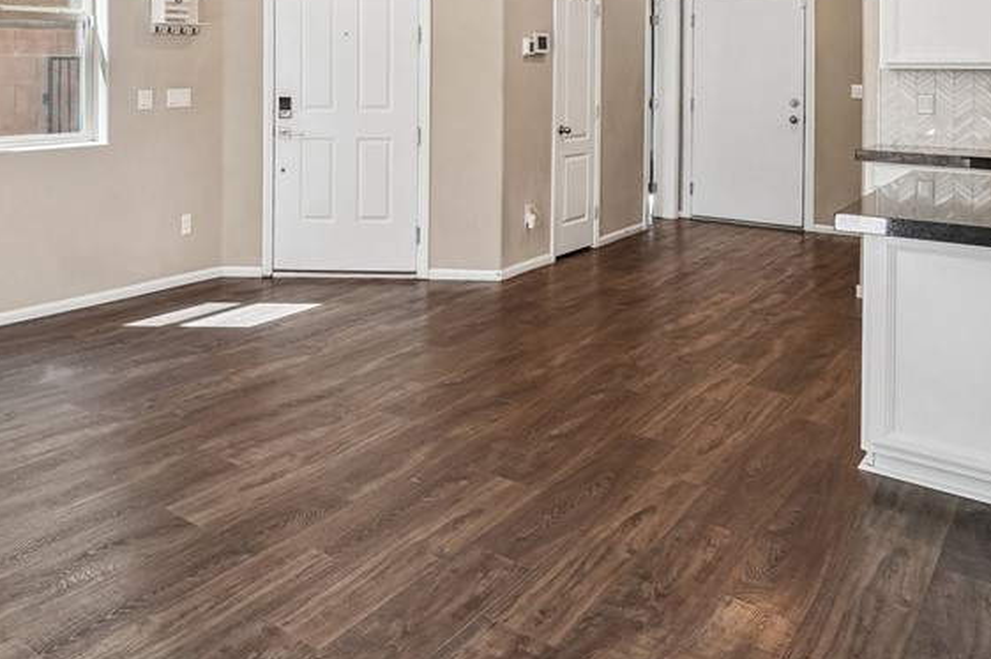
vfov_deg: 39.4
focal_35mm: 31
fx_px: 853
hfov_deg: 51.9
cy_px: 75
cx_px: 69
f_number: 8
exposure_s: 1/30
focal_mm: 16
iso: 400
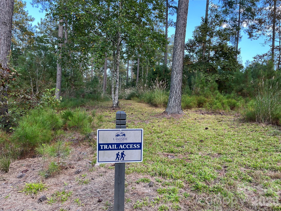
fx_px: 211
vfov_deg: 53.1
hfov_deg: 67.3
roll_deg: -3.5
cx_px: 140
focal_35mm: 26
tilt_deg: -2.7
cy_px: 106
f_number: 1.6
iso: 40
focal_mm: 5.1
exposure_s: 1/232
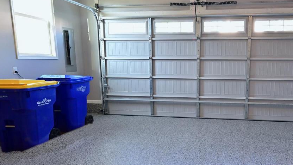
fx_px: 232
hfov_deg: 62.6
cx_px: 200
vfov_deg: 38.8
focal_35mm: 30
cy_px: 102
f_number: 10
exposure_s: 1/15
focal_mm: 16.5
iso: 1100
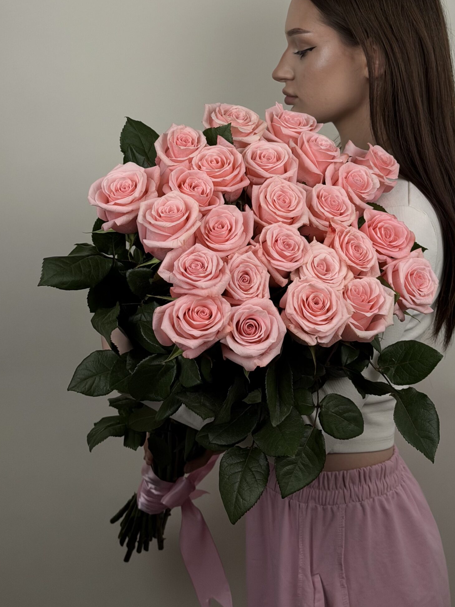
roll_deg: -0.3
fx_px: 1104
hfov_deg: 23.2
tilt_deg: -7.1
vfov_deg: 30.5
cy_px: 212
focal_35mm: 63
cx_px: 284
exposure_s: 1/687
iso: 64
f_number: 1.78
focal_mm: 6.76
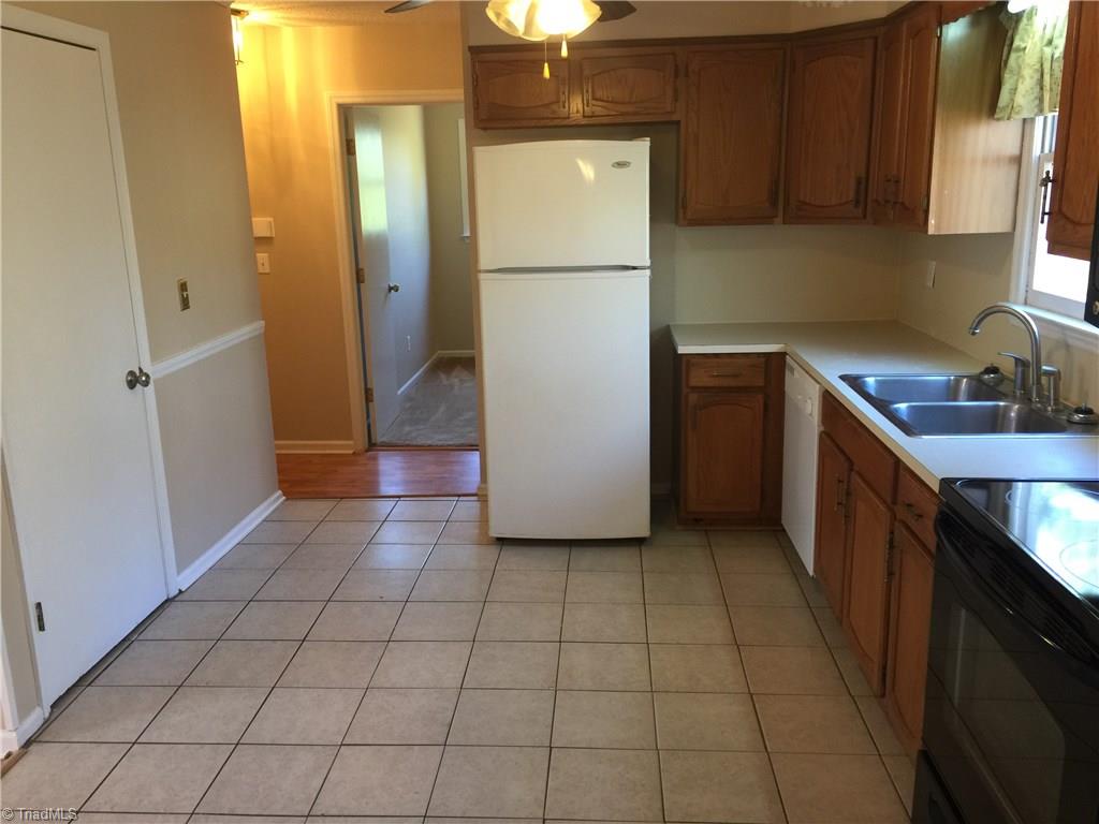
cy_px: 412
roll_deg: +1.4
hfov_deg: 61.7
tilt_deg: -12.9
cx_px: 550
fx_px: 921
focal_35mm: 29
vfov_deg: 48.2
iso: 50
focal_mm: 4.15
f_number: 2.2
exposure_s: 1/15
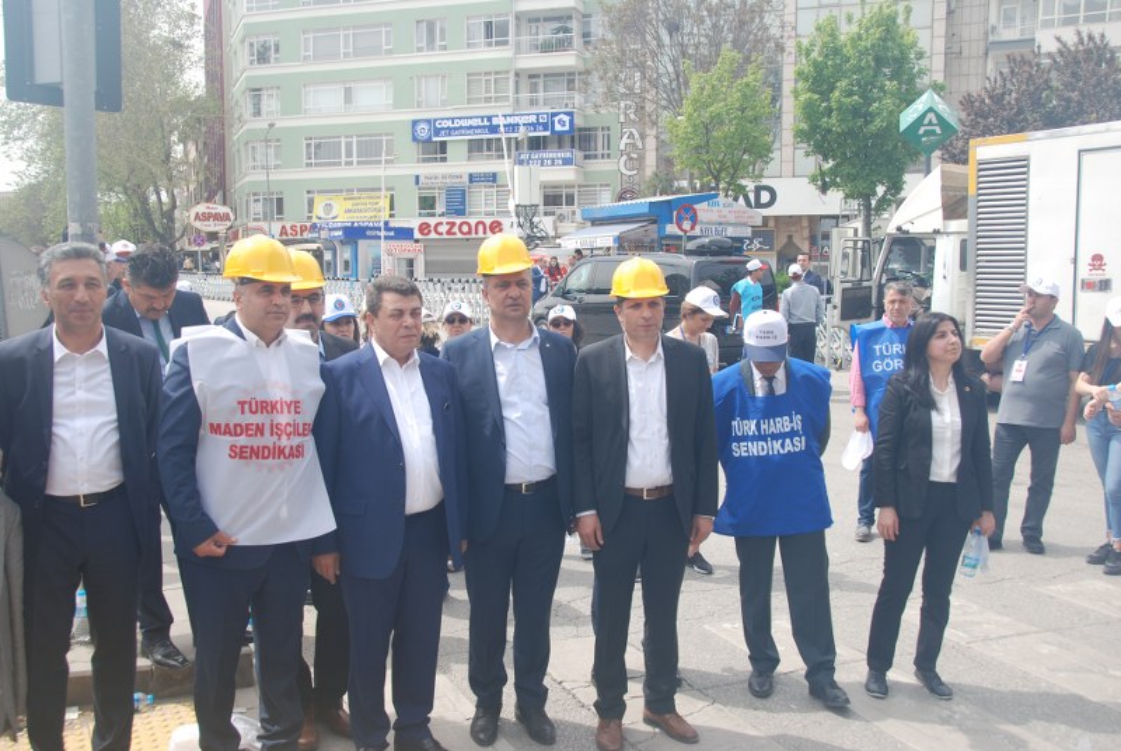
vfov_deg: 40.1
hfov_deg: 57.2
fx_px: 1029
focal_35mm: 33
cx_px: 560
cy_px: 376
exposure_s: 1/160
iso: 100
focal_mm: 22
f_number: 6.3
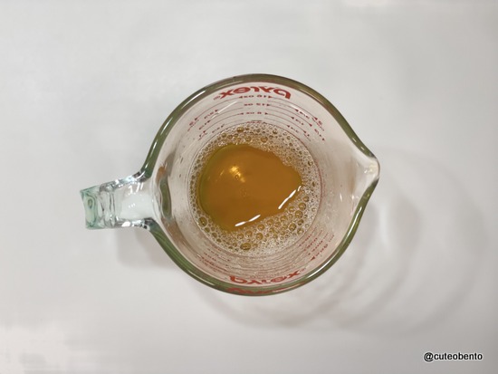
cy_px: 187
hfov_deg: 36.8
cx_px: 249
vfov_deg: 28.1
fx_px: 748
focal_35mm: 52
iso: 80
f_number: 2
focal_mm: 6
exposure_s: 1/100
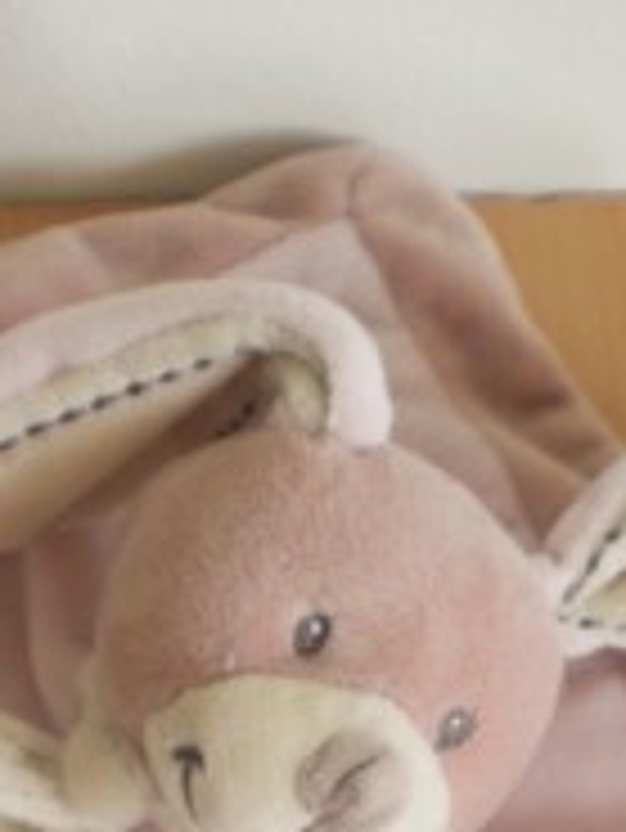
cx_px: 176
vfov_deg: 17.8
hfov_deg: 13.8
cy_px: 881
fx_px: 2577
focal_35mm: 107
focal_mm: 6.3
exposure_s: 1/62.1
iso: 146
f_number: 3.1
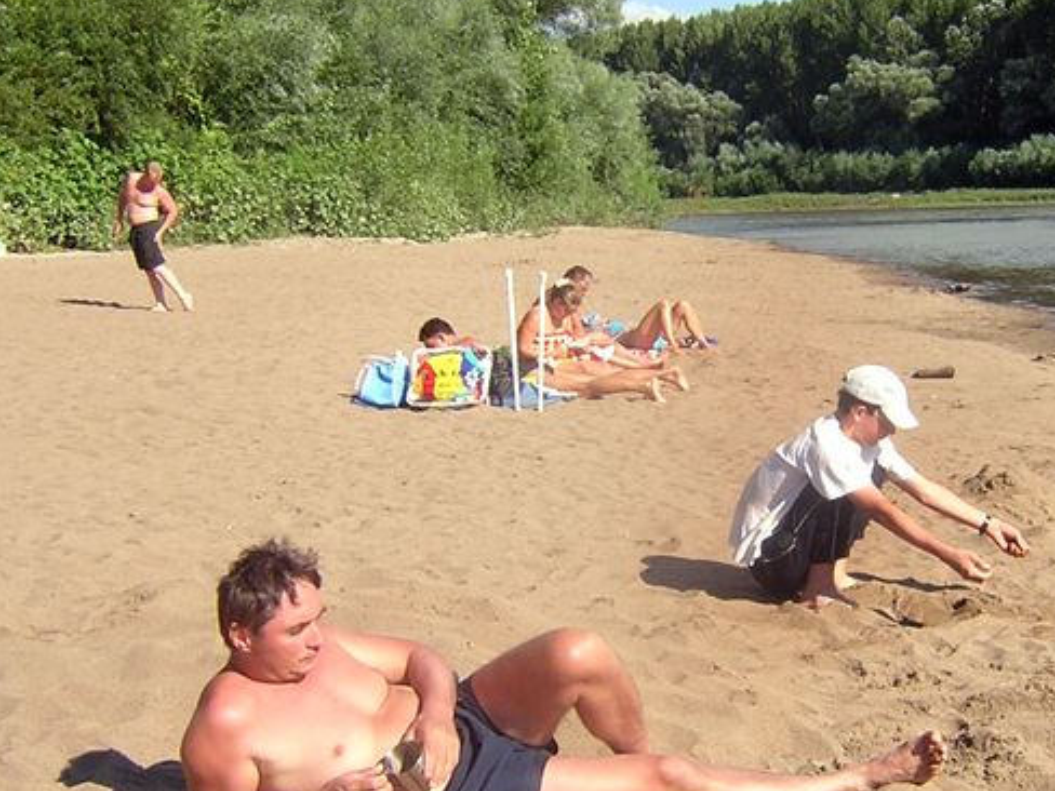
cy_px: 426
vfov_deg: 24.8
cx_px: 752
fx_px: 1798
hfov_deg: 32.3
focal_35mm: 59
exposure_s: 1/236
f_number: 5.2
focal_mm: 4.7
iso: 100
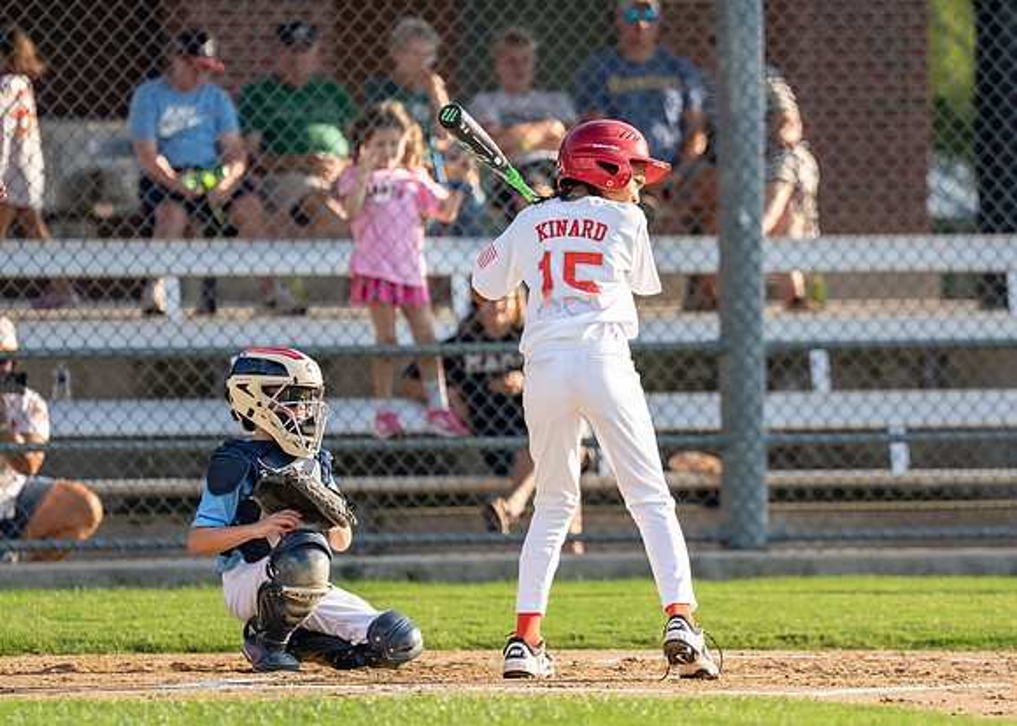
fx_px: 9527
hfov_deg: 6.1
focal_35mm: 330
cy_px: 375
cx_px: 624
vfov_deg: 4.4
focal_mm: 180
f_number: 2.8
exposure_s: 1/3200
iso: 400
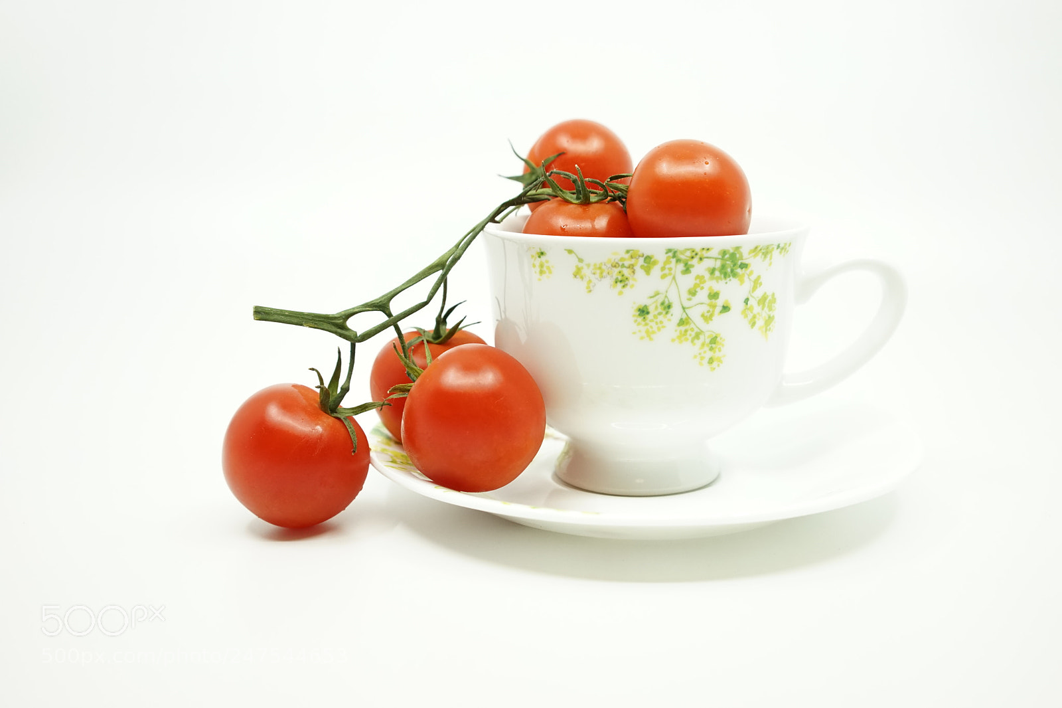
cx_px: 531
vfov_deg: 37.8
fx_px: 1032
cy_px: 354
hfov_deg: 54.4
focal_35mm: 35
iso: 1600
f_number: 6.3
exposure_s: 1/100
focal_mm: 35
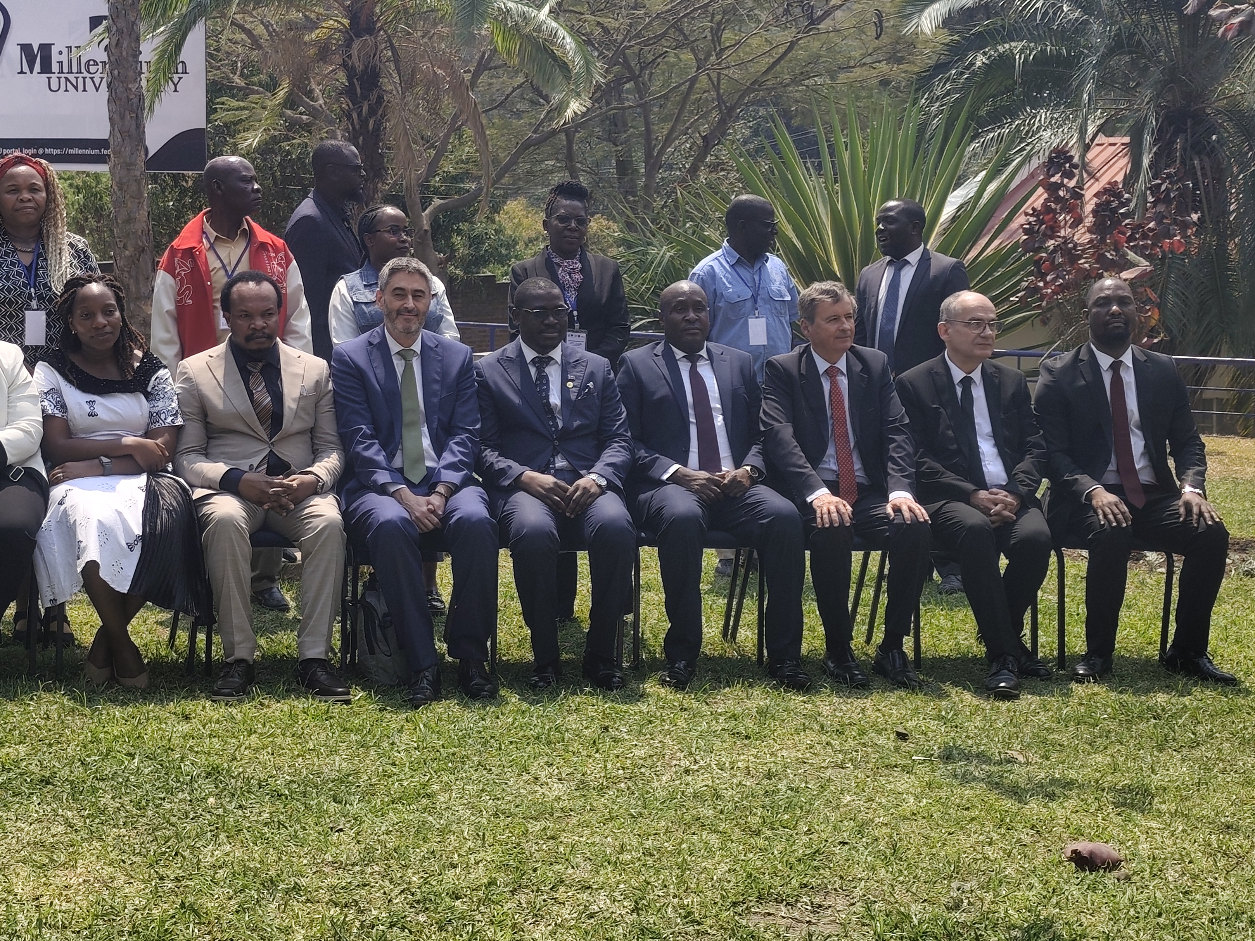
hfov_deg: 33.2
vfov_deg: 25.2
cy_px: 463
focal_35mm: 58
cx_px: 526
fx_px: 2103
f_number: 1.65
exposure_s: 1/621
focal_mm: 6.19
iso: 50
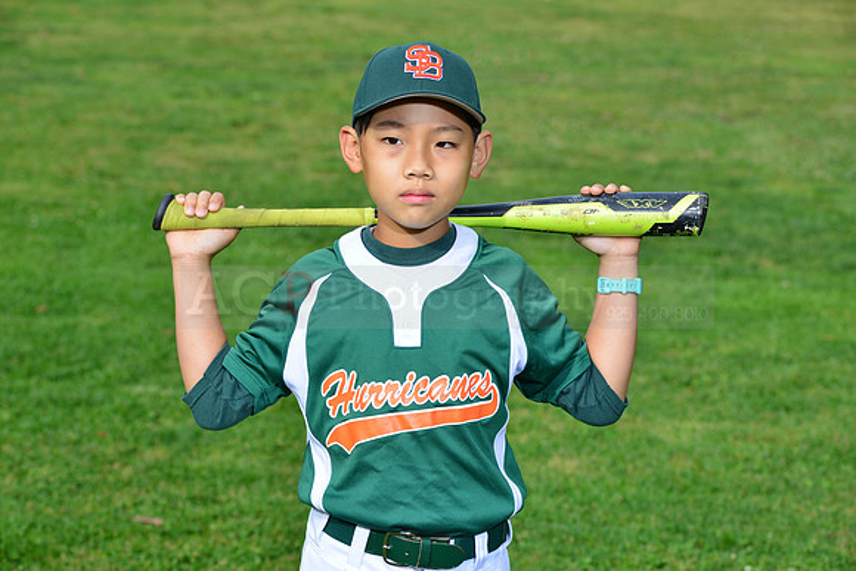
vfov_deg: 11.8
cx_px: 428
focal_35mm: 116
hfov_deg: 17.6
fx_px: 2759
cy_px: 286
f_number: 10
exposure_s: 1/200
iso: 200
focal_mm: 116
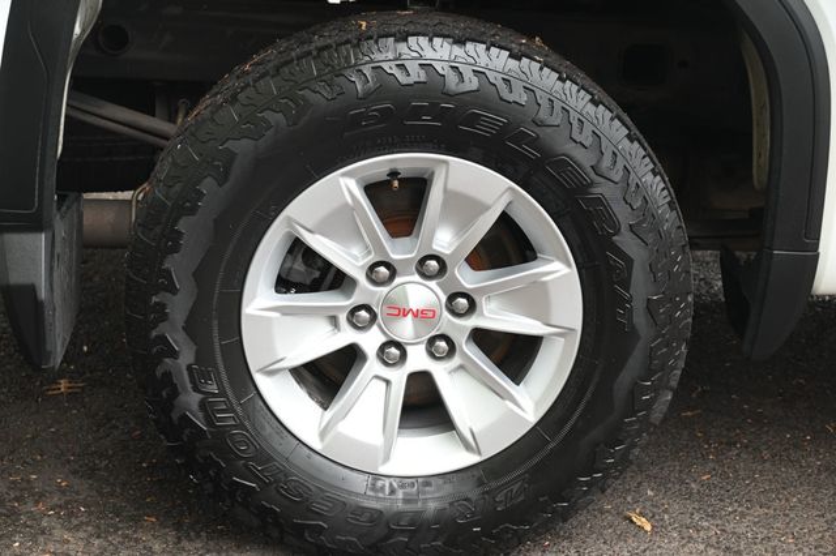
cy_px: 278
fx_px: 1532
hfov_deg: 30.5
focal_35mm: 66
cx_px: 418
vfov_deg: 20.6
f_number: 9
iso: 1100
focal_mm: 66
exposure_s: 1/60
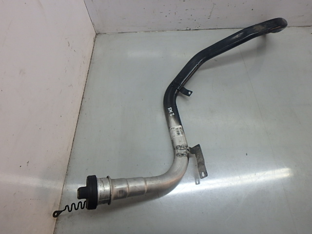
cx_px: 156
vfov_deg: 63.4
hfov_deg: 79.0
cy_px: 117
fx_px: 189
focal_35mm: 21
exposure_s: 1/60
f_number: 3.5
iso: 200
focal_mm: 3.7
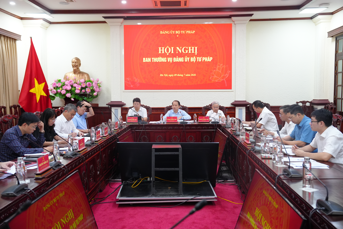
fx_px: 324
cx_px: 172
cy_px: 114
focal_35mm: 34
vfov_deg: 38.9
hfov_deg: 55.8
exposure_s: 1/400
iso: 4000
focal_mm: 34
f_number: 3.5
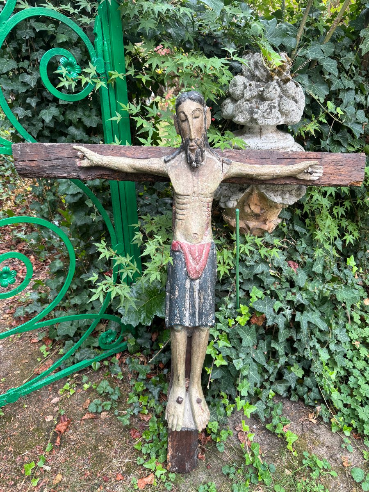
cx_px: 184
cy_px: 246
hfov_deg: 56.8
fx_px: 341
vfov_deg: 71.6
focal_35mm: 24
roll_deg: -0.4
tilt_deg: -27.1
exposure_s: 1/121
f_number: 1.78
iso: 160
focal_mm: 6.76
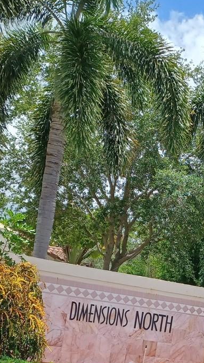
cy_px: 315
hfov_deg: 18.3
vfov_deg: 31.5
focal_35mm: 64
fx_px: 616
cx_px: 209
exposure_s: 1/529
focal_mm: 4.6
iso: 32
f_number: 1.8
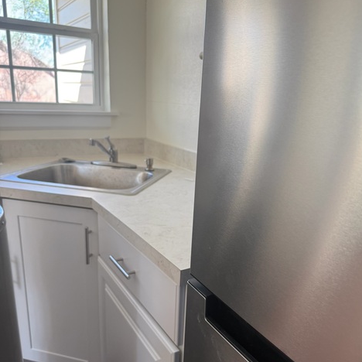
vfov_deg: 55.3
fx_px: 343
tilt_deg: -17.5
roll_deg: -3.0
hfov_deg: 55.6
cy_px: 213
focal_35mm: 29
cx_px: 185
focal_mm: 6.76
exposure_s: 1/121
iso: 125
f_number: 1.78
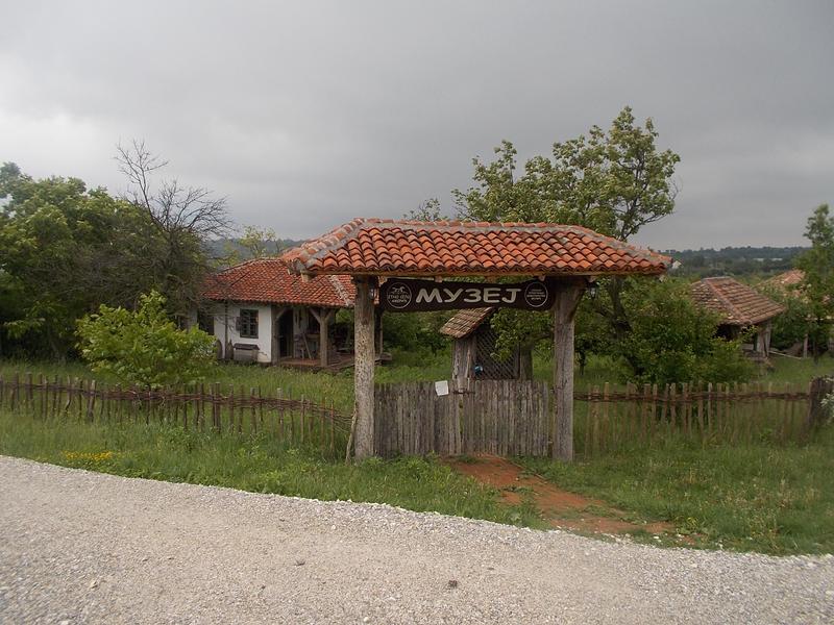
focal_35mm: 29
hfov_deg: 61.7
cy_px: 312
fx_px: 699
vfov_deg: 48.2
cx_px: 417
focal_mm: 4.1
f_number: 3.3
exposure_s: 1/400
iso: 80
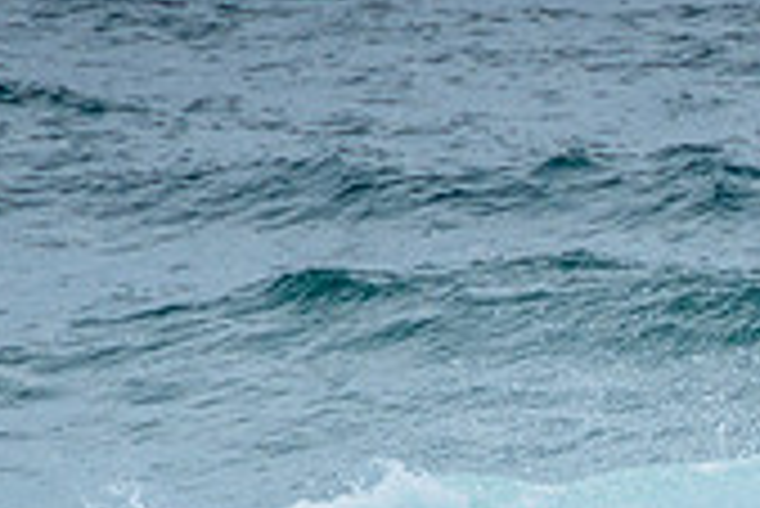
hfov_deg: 1.2
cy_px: 629
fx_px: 35602
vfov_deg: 0.8
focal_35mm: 1685
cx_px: 1274
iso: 500
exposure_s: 1/1600
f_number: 9
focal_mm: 400
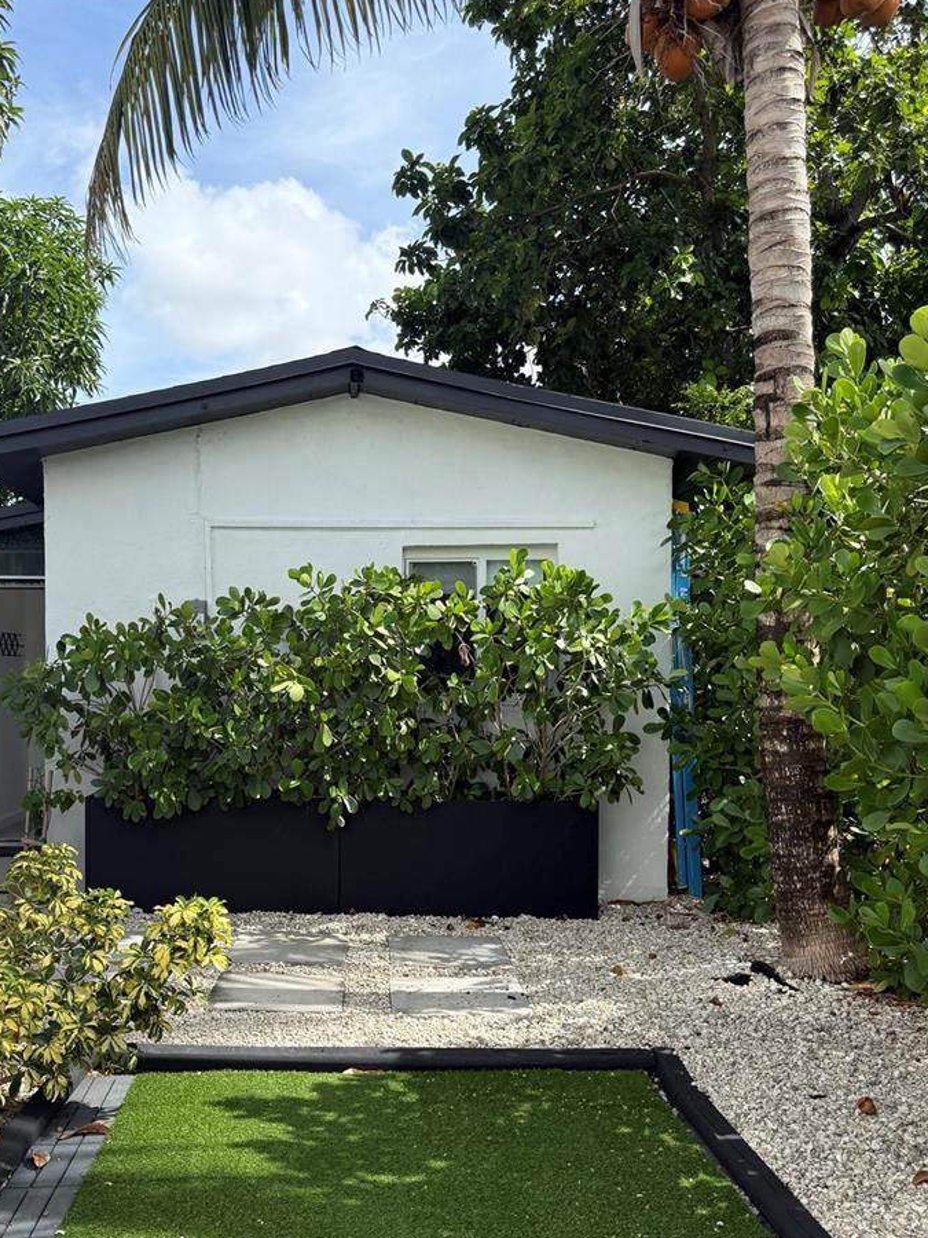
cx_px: 315
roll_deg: +0.7
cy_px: 718
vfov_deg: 56.5
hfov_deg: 43.6
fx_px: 1144
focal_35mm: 32
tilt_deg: -1.5
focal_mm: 6.76
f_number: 1.78
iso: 100
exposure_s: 1/2703
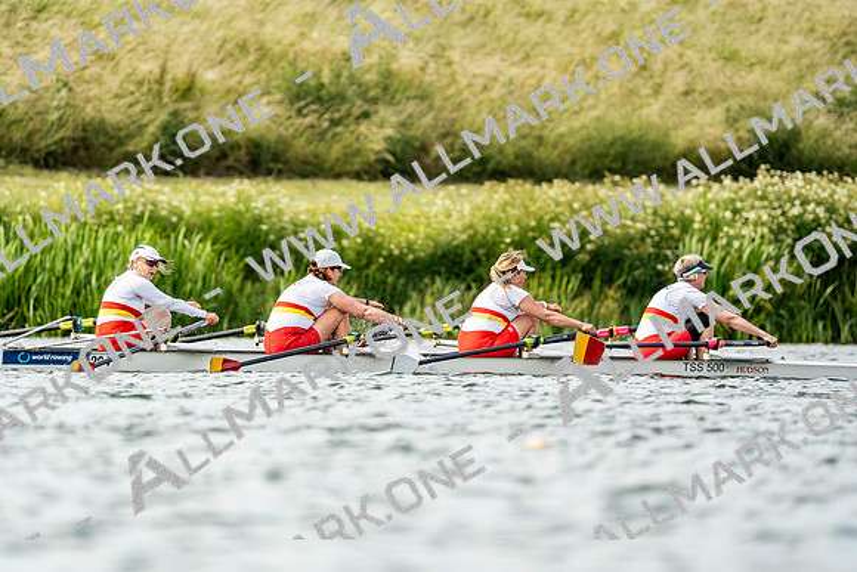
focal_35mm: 535
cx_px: 428
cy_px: 286
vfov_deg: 2.6
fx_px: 12738
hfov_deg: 3.9
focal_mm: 535
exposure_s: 1/2000
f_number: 6.3
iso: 500
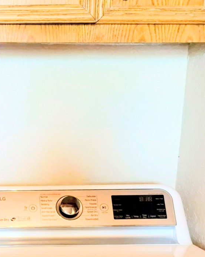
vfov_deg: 27.1
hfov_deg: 21.8
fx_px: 501
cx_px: -23
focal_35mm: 66
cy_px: 257
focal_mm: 5.4
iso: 320
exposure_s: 1/30
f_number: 1.8
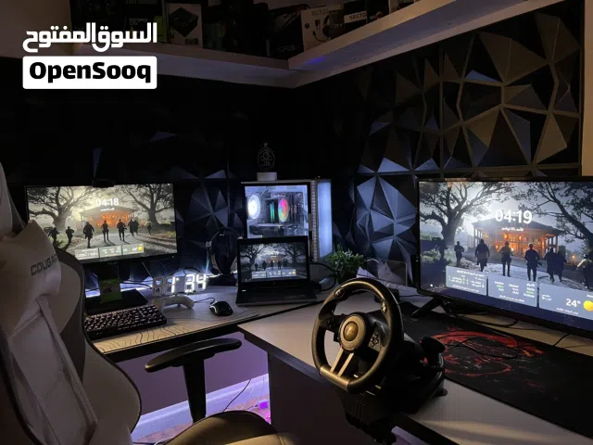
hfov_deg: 67.3
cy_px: 222
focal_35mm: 26
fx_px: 445
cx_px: 296
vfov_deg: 53.1
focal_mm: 5.7
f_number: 1.5
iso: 640
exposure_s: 1/35
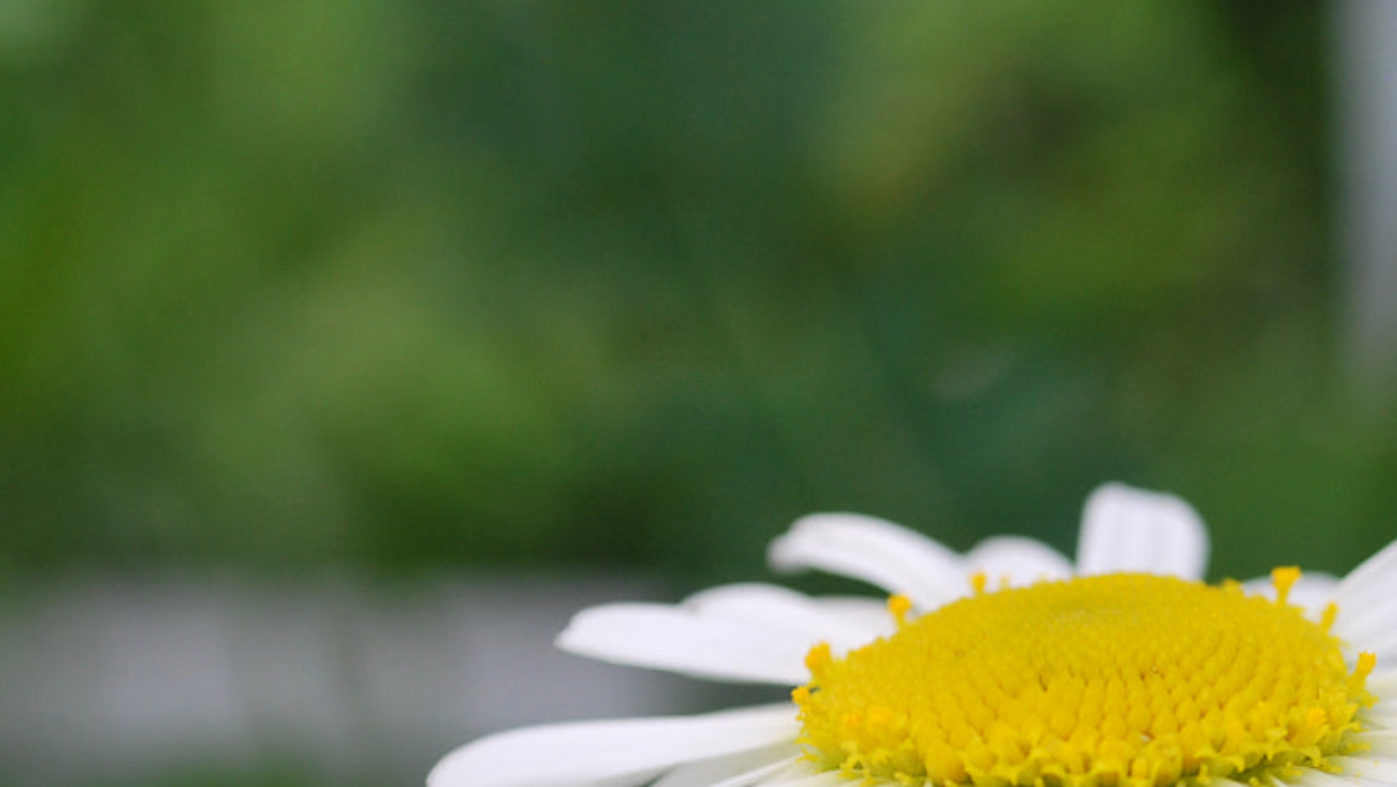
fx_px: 5484
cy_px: 757
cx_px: 1126
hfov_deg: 14.4
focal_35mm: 148
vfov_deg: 8.2
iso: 180
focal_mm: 40
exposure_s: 1/125
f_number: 5.6
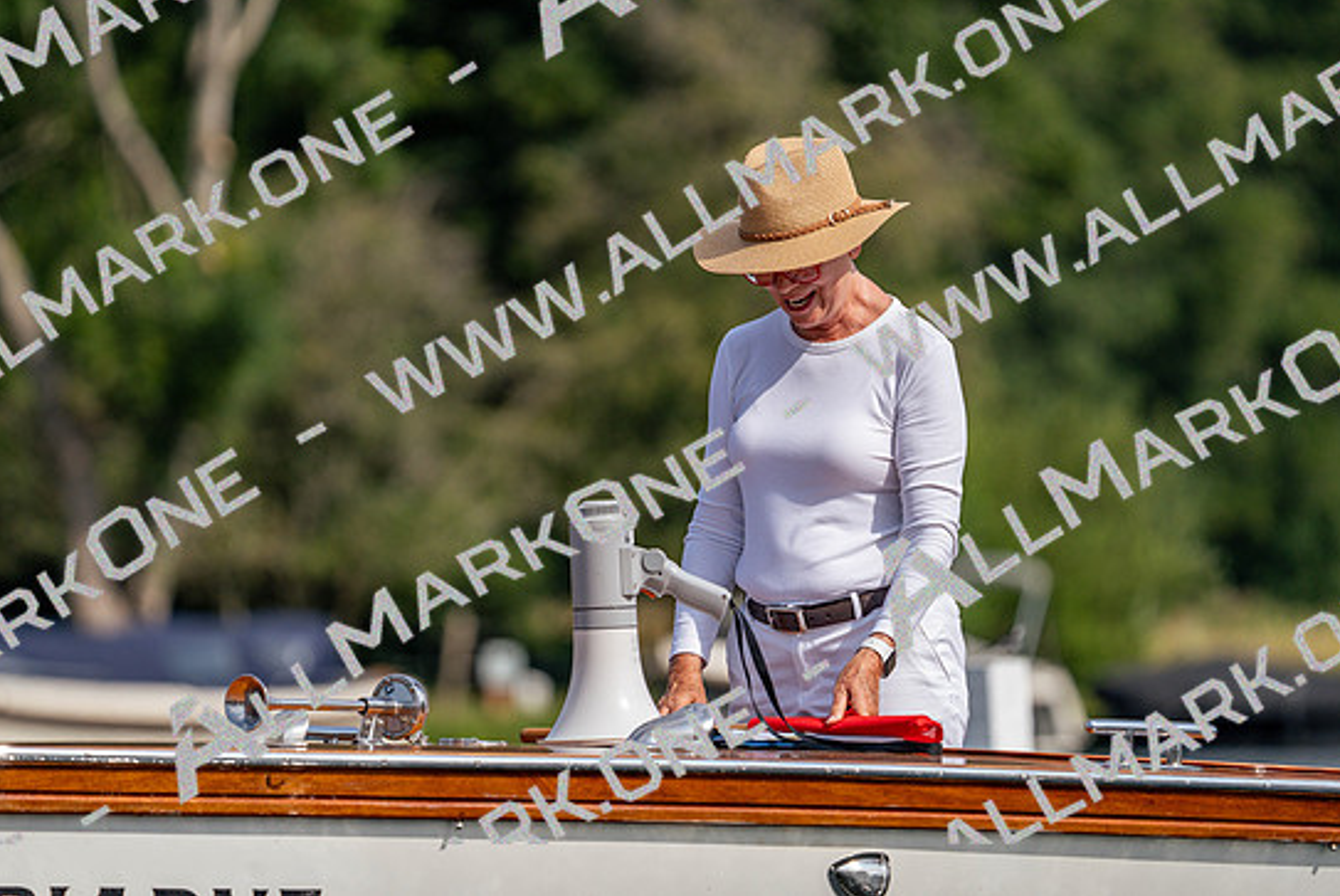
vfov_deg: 3.4
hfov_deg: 5.0
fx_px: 15310
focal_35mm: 411
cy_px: 421
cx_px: 671
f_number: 6.3
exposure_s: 1/1600
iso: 200
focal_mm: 385
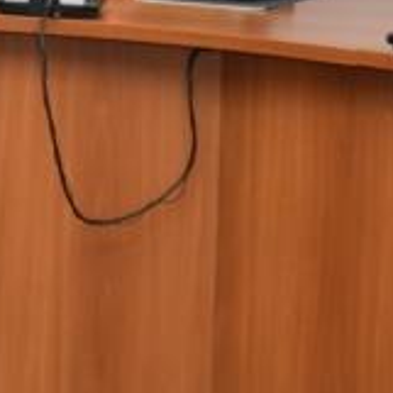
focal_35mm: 325
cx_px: -229
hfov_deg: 5.3
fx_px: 4174
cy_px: -277
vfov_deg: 5.3
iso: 1100
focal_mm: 40
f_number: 4.5
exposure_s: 1/125
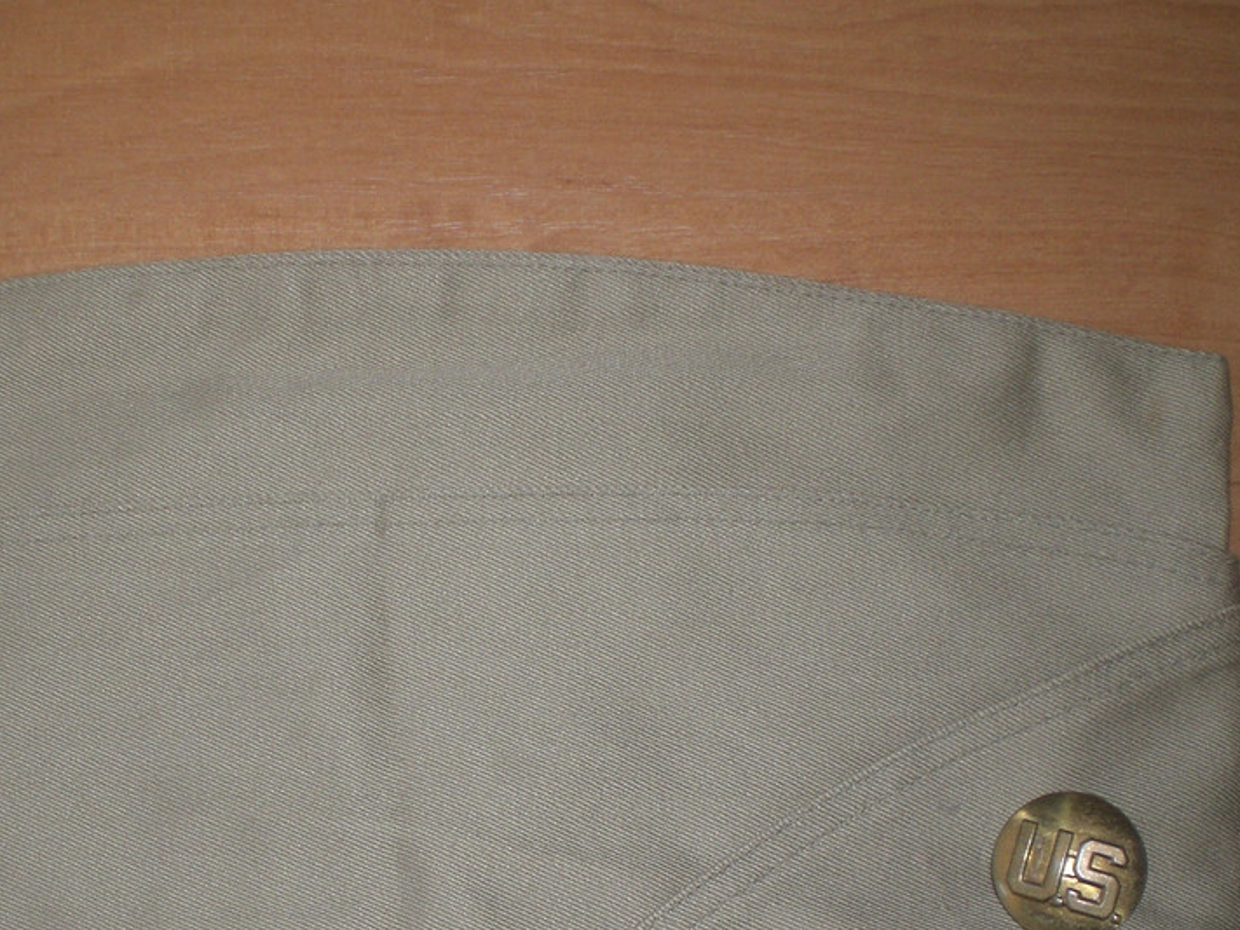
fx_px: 2041
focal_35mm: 57
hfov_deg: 33.5
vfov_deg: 25.4
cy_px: 680
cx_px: 407
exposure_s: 1/60
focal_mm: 6.3
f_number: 3.1
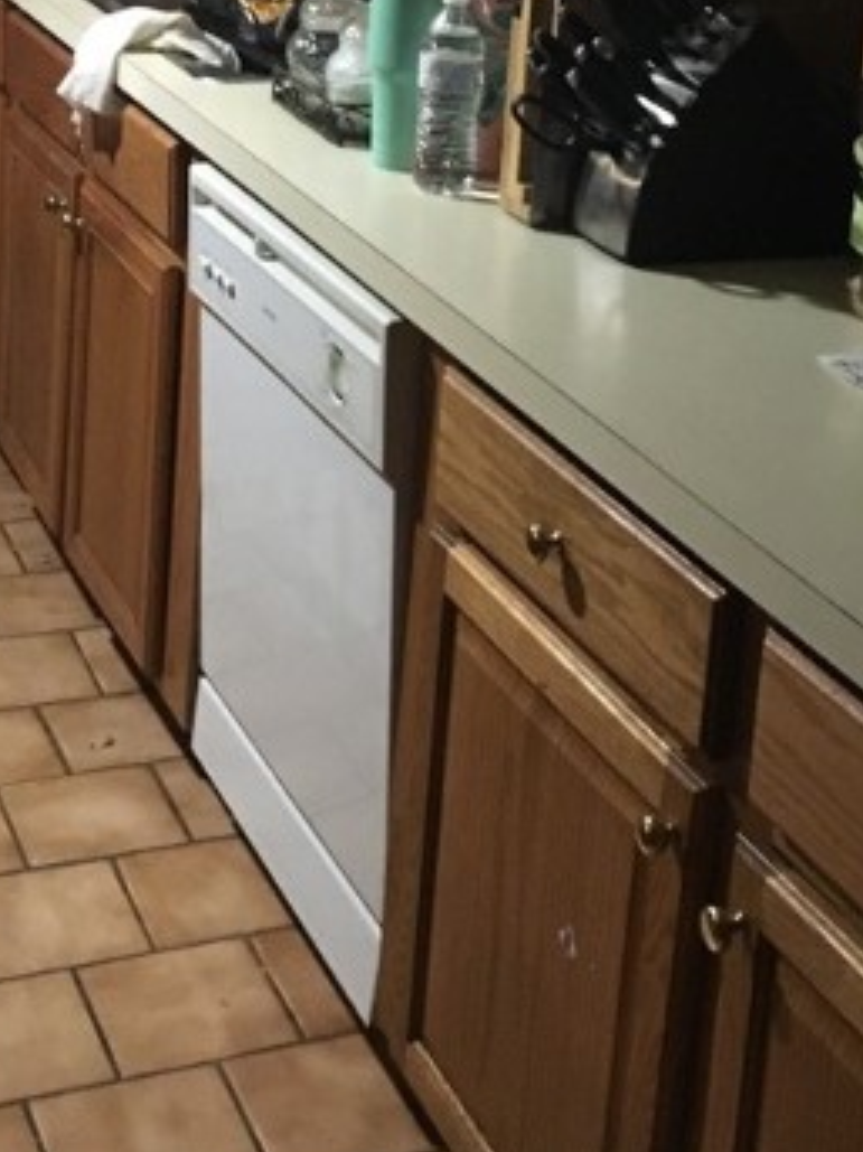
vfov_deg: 29.2
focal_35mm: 65
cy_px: 228
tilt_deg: -15.8
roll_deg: -3.0
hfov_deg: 22.6
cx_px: 440
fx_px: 2162
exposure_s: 1/15
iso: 320
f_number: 2.2
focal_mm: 4.15
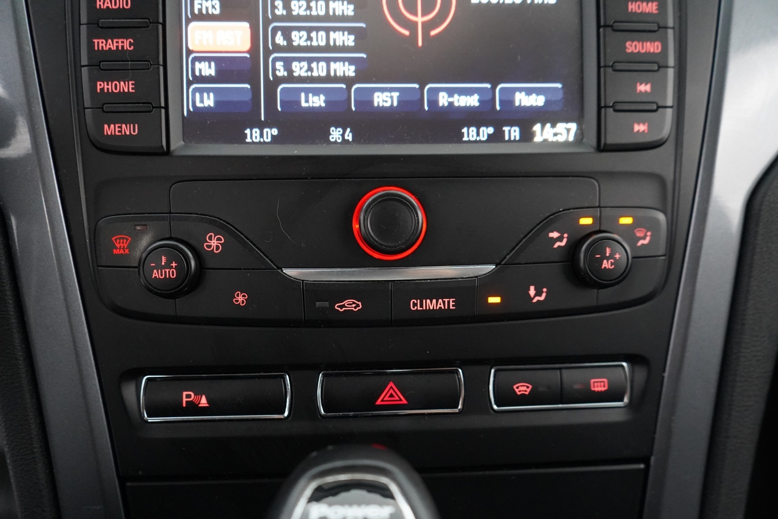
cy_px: 260
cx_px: 389
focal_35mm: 28
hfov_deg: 65.5
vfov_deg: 46.4
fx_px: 605
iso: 8000
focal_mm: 28
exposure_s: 1/40
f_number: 3.5
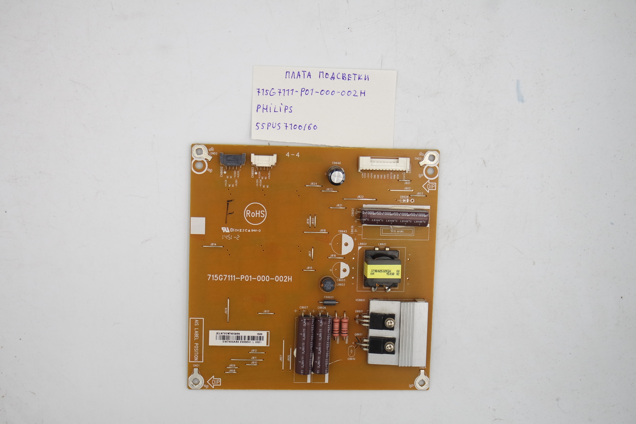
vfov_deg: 28.1
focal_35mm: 48
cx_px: 318
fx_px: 848
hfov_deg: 41.1
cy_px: 212
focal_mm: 18
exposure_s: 1/125
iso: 160
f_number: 4.5
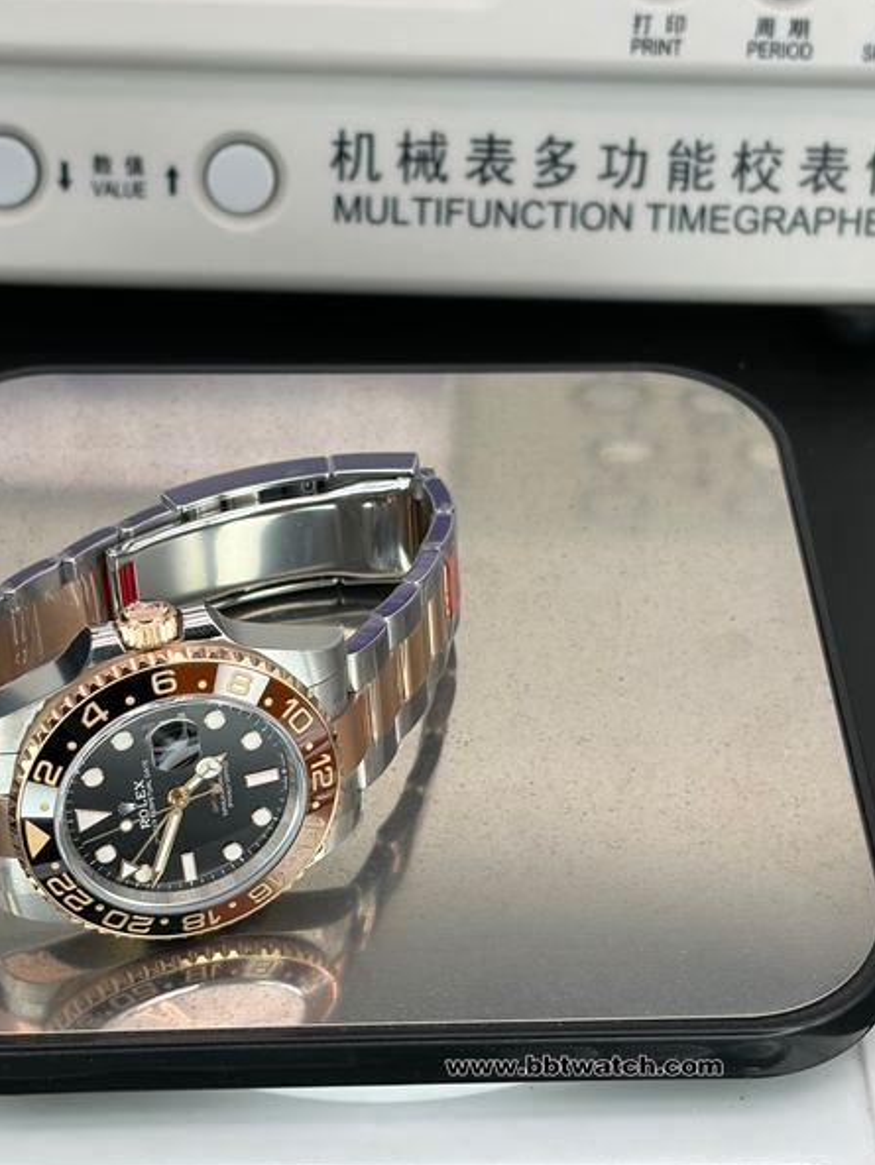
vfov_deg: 25.6
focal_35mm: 76
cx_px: 417
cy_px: 749
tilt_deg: -45.5
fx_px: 2561
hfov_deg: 19.4
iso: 32
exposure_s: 1/450
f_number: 1.6
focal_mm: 5.96
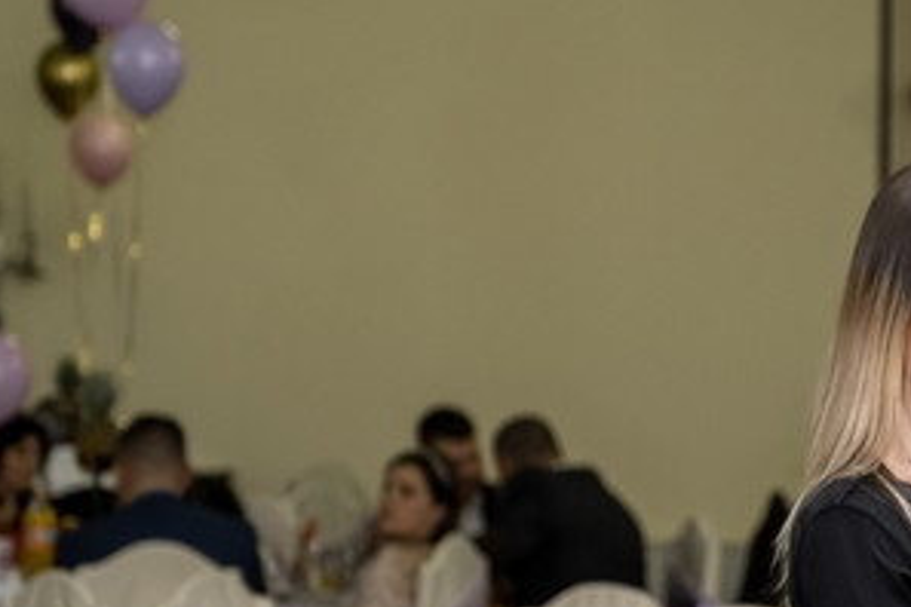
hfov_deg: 11.4
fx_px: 4529
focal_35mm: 179
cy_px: 425
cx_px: 721
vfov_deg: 7.7
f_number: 2.8
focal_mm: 55
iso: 1600
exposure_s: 1/125
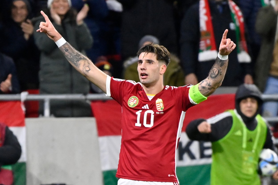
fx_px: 3413
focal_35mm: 442
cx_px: 139
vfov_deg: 3.1
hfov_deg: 4.7
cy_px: 93
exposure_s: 1/2000
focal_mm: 440
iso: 6400
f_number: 5.6
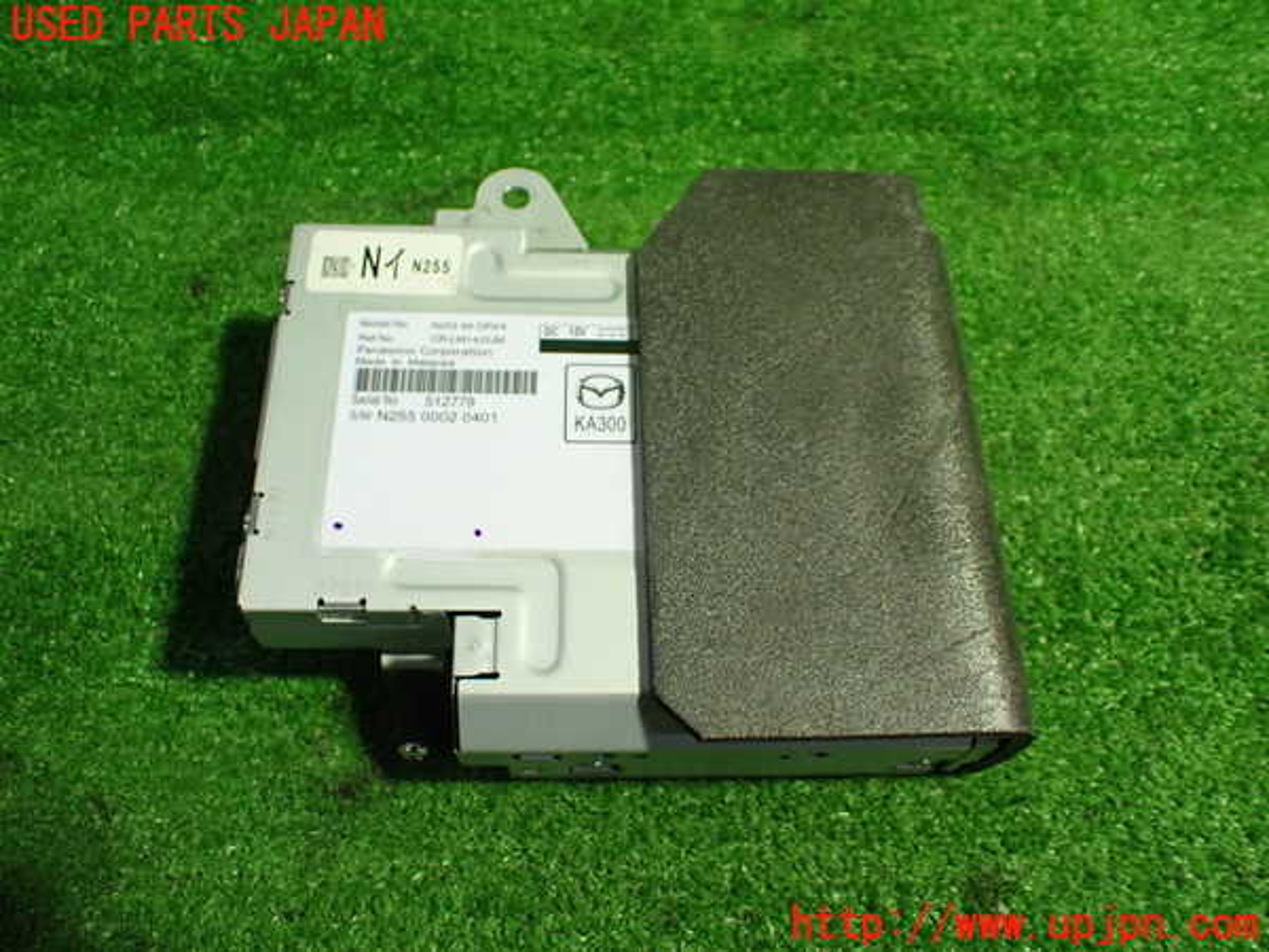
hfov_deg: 60.0
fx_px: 1100
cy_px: 476
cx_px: 634
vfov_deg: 46.8
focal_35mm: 30
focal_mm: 5.4
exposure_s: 1/125
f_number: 2.3
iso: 800
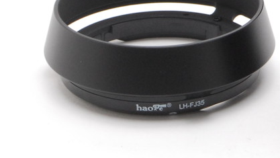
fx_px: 2466
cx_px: 408
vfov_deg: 3.6
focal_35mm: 332
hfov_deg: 6.4
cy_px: -193
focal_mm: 55
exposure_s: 1/100
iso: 500
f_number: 16
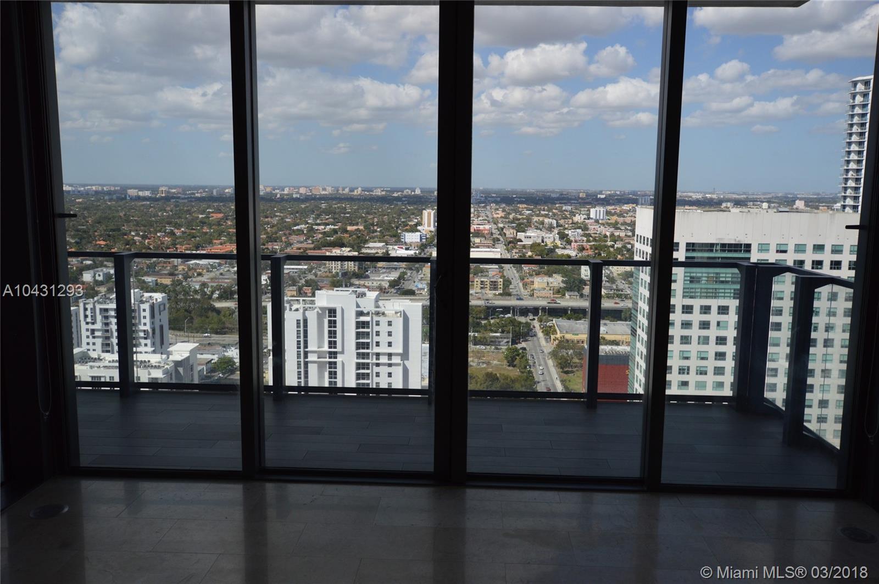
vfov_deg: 43.5
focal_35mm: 30
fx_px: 732
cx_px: 440
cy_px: 292
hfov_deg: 62.0
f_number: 5.6
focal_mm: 20
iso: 400
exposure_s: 1/1250
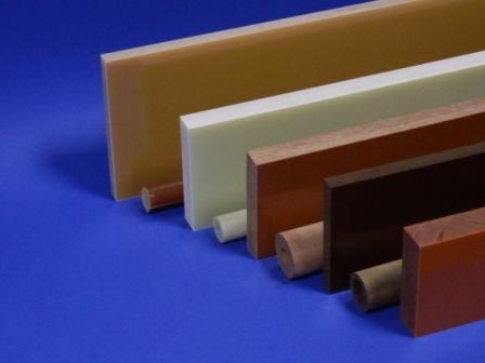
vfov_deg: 15.2
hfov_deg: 20.2
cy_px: 182
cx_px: 242
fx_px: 1359
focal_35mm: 97
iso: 1600
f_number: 4.9
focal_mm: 17.3
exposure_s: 1/160
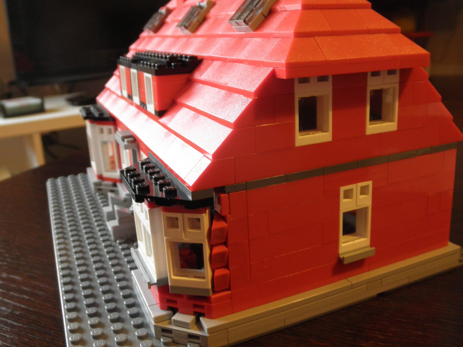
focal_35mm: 34
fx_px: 455
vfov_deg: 41.7
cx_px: 242
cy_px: 153
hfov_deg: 53.9
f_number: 3
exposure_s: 1/8
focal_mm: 5
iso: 200
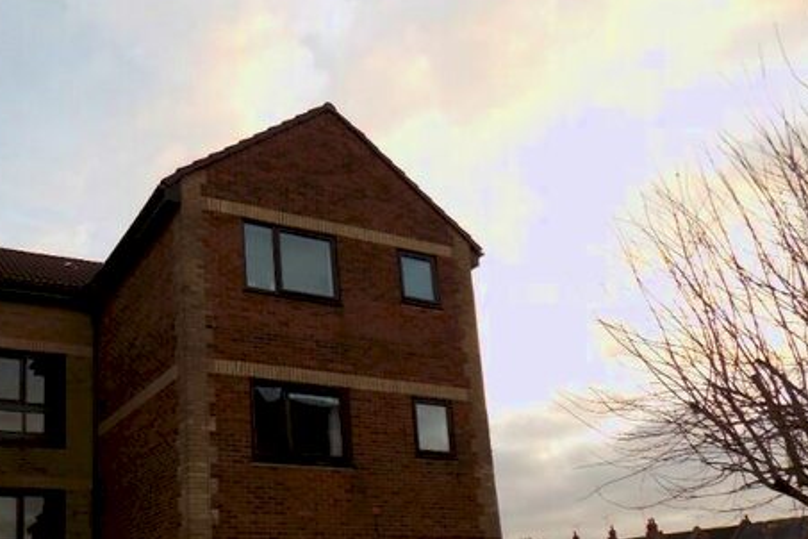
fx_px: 830
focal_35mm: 37
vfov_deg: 34.7
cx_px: 255
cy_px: 440
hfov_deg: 50.7
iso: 80
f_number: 3.1
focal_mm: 4
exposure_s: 1/125
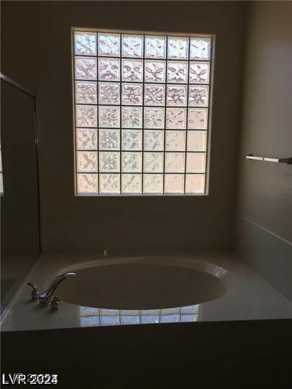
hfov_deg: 48.2
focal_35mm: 29
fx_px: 326
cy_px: 194
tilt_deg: -9.3
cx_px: 146
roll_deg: -0.3
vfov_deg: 61.7
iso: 25
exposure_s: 1/284
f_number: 2.2
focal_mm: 4.15
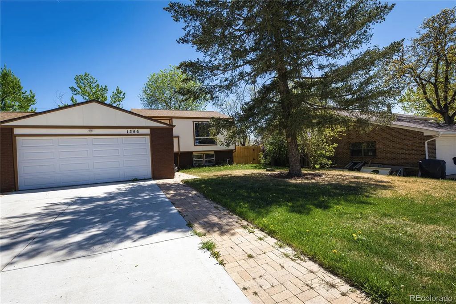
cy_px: 152
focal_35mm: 17
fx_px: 215
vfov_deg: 70.4
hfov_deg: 93.3
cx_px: 228
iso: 100
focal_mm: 17
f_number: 8
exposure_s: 1/160
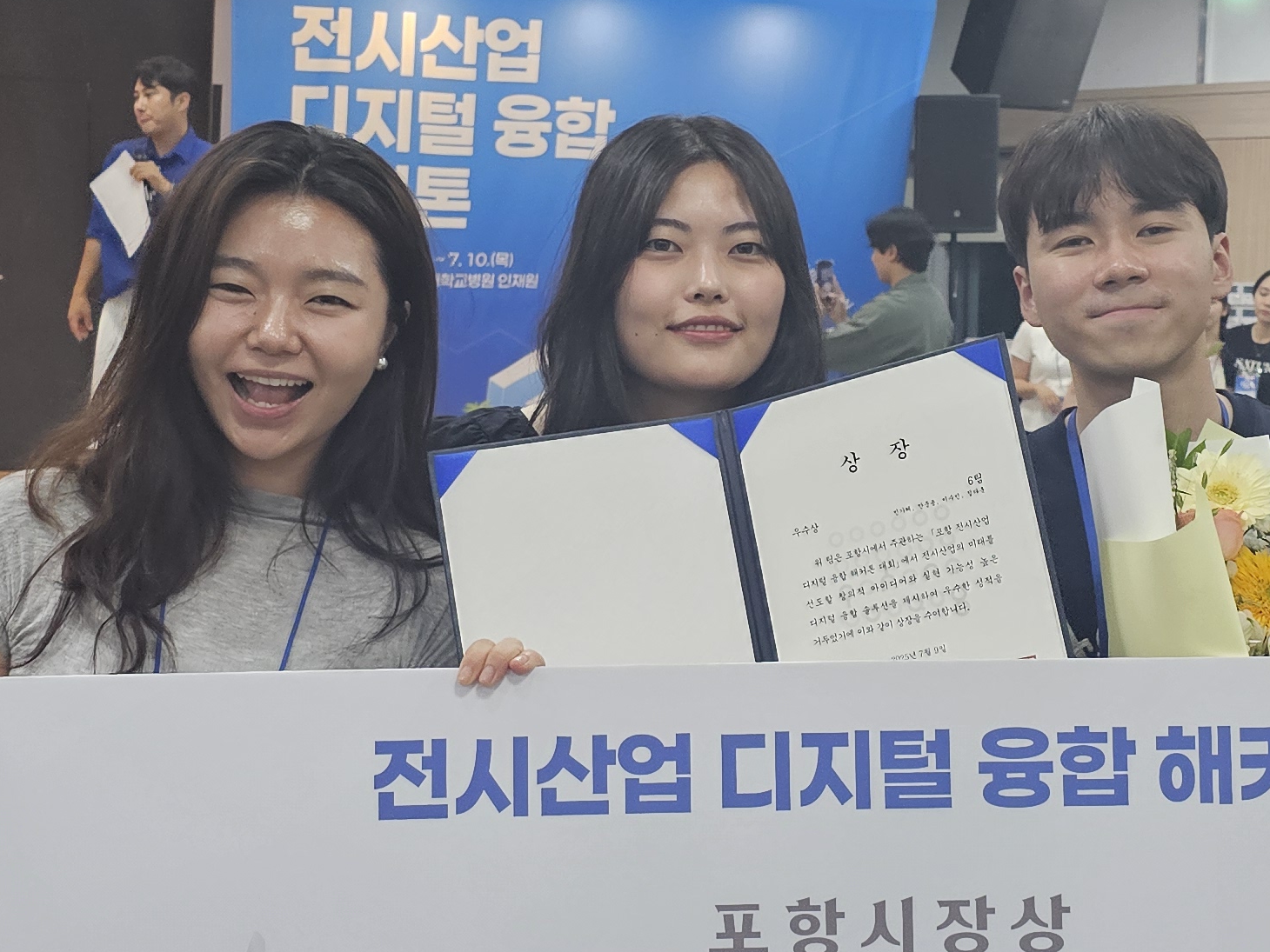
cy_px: 471
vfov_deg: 23.3
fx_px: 2311
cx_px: 763
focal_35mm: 63
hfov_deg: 30.6
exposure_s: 1/120
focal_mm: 6.3
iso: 320
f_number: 1.7
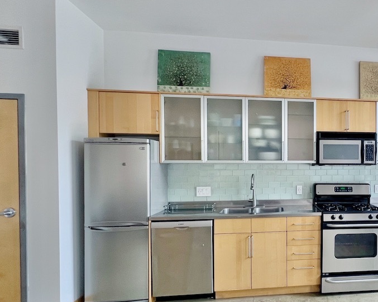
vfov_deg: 58.5
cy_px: 171
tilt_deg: -2.5
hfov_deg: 62.5
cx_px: 317
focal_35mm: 24
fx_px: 268
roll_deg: -0.1
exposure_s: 1/99
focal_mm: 1.57
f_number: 1.8
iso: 200
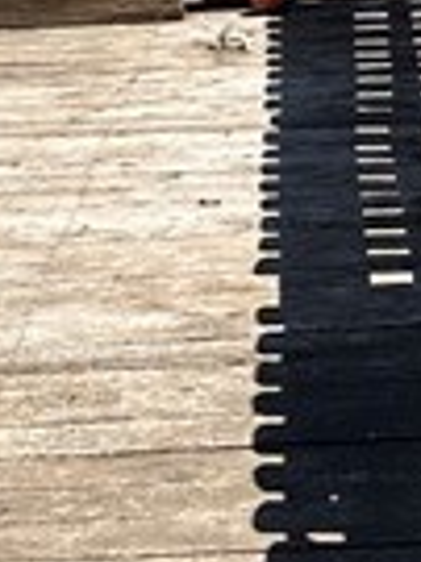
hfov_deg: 8.1
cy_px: -175
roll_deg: -0.3
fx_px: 2956
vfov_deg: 10.6
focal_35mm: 182
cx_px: 379
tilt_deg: -5.4
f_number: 1.78
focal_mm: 6.86
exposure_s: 1/3861
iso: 80
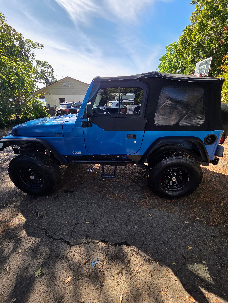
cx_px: 114
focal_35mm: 13
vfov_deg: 106.2
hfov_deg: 89.9
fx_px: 114
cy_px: 152
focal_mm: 2.2
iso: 50
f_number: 2.2
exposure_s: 1/823
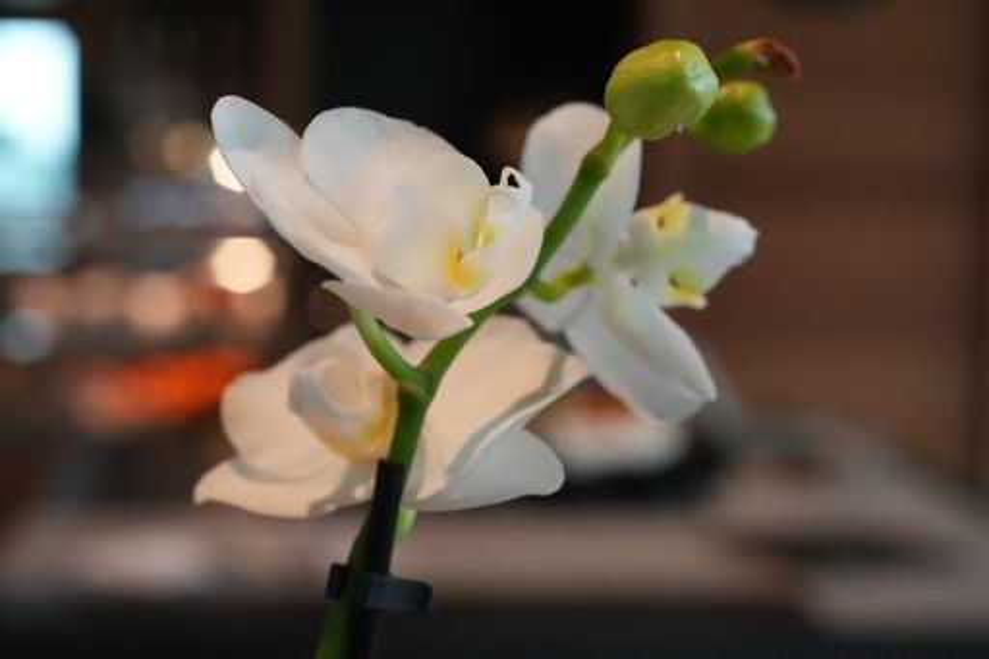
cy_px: 330
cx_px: 494
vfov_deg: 27.0
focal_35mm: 50
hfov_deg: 39.6
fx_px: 1373
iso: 12800
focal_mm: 50
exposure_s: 1/250
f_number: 7.1
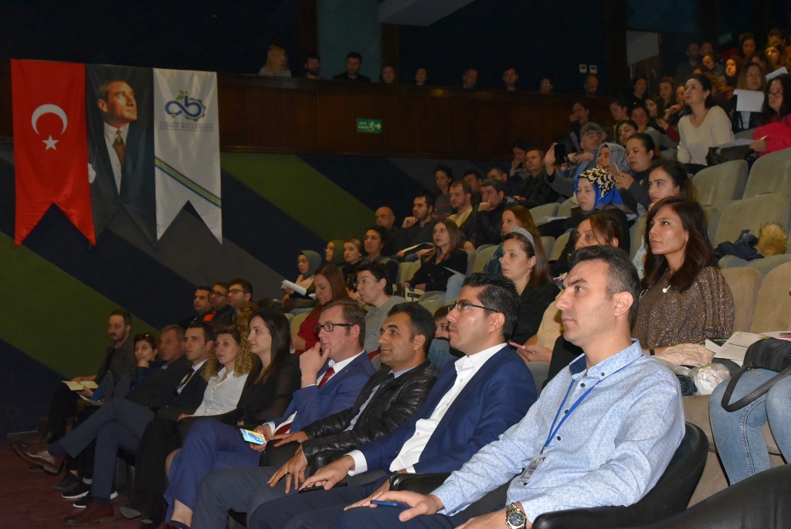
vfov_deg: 29.3
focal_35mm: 46
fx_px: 1011
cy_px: 264
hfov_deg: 42.7
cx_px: 396
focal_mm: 46
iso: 8000
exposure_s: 1/60
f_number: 9
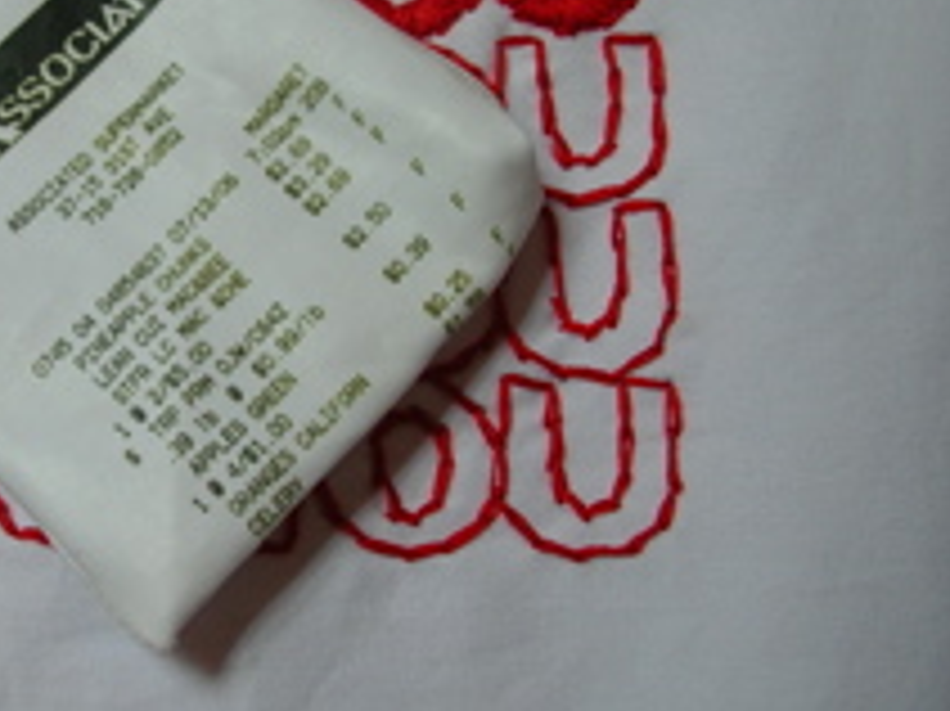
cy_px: 263
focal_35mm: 58
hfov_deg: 32.3
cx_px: 180
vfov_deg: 25.1
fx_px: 1591
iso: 50
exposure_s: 1/13.2
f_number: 2.8
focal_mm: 5.8
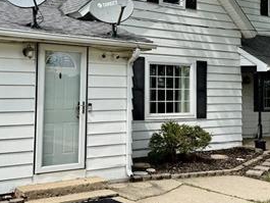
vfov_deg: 25.1
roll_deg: -0.9
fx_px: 453
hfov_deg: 33.1
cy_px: 71
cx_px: 160
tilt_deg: +2.1
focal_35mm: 58
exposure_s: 1/2801
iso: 80
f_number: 1.78
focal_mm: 6.76
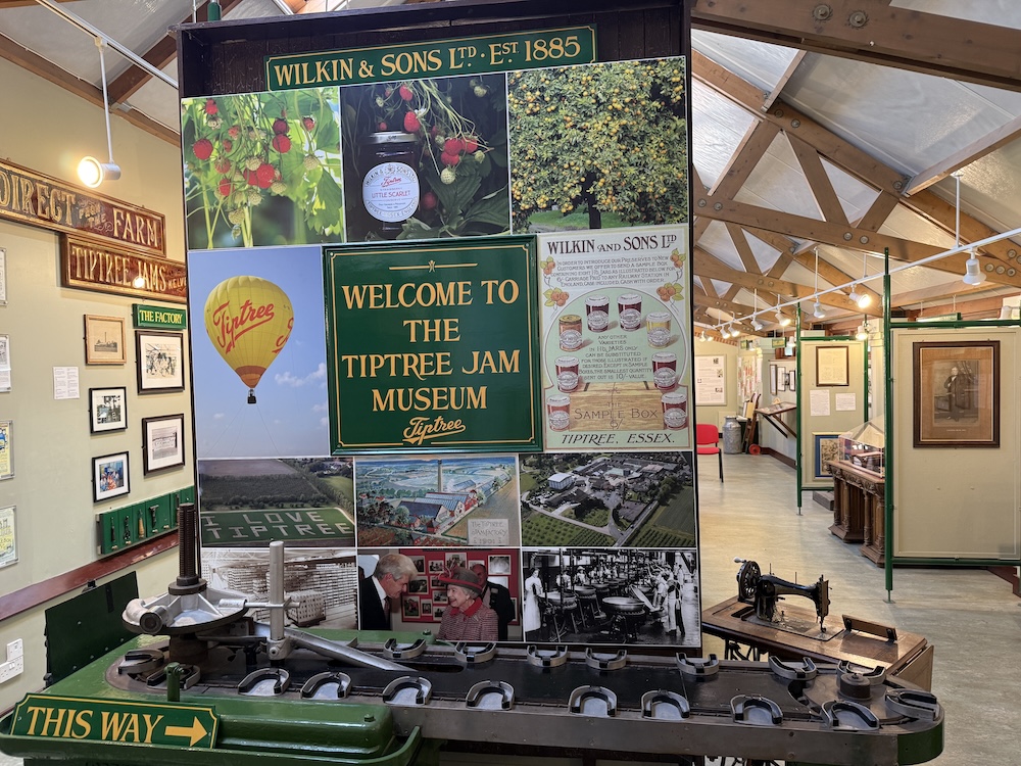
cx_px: 510
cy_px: 383
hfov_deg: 71.6
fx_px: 708
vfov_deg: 56.8
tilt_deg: -1.2
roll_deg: +0.4
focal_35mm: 24
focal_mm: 6.76
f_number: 1.78
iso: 200
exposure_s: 1/50
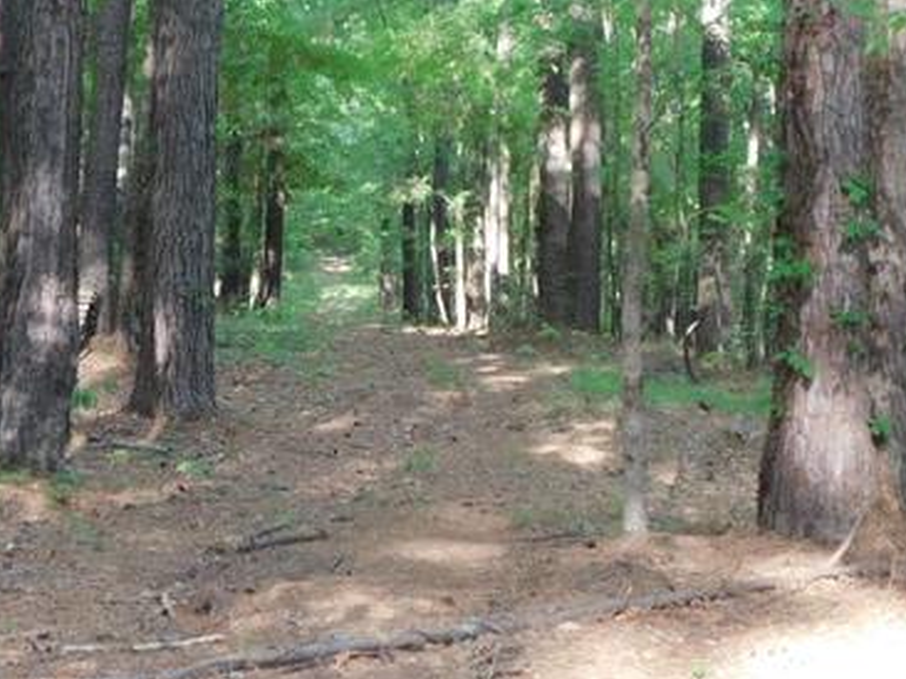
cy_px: 312
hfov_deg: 23.2
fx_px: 2197
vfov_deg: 17.5
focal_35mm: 84
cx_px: 295
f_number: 3.2
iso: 125
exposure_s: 1/50
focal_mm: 5.3
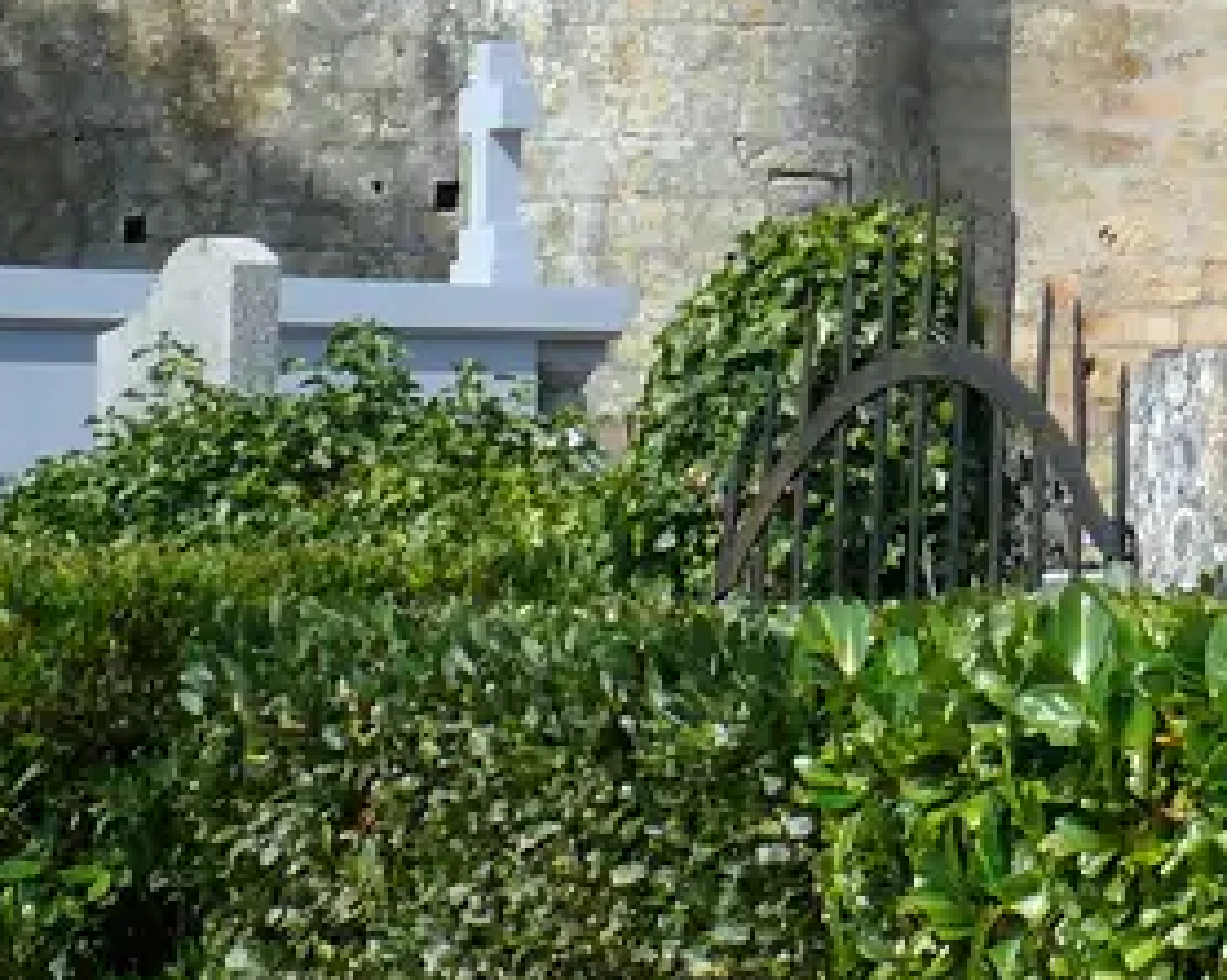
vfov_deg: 8.2
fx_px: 6532
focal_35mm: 180
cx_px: 1682
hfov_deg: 10.5
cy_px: -949
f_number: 6.3
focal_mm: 8.5
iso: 100
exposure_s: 1/400
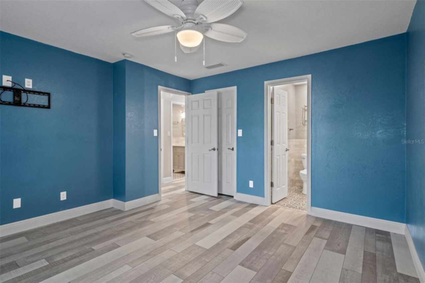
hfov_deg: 93.3
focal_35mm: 17
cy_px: 142
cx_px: 212
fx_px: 201
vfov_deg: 70.4
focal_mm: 17
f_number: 8
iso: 320
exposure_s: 3.2
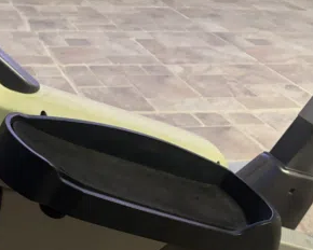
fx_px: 519
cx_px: 4
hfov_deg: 31.2
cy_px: 231
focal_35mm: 56
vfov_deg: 26.1
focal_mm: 5.96
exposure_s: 1/25
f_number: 1.6
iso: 640
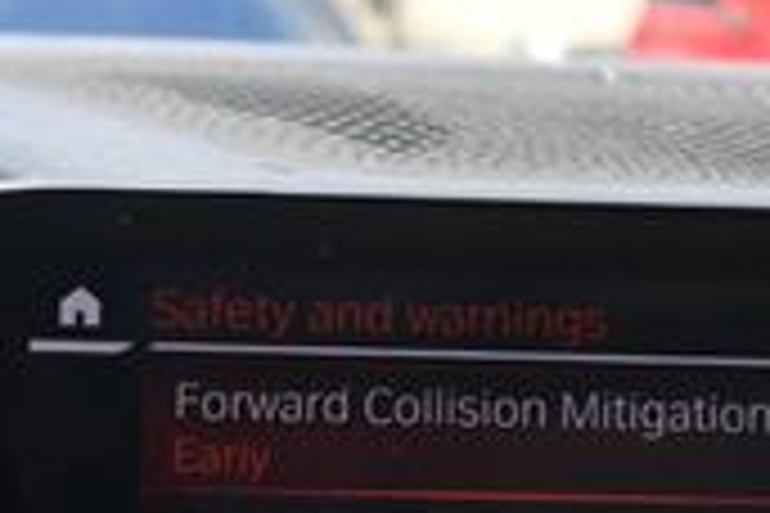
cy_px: 468
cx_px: 1076
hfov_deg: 11.8
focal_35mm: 168
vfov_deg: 8.1
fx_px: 3593
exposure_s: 1/250
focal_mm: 30
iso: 200
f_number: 6.3
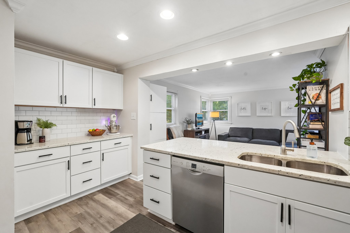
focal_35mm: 16
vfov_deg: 73.7
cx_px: 175
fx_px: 156
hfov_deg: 96.7
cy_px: 116
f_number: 8
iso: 2000
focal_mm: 16
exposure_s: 1/30
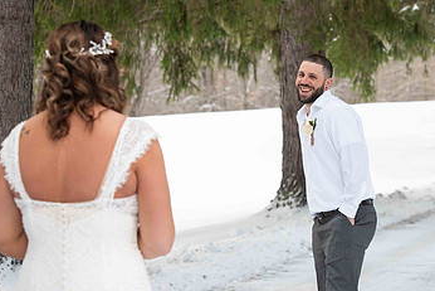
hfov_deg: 12.0
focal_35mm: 171
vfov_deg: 8.0
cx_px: 338
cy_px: 153
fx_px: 2067
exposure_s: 1/250
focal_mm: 102
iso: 400
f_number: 5.6
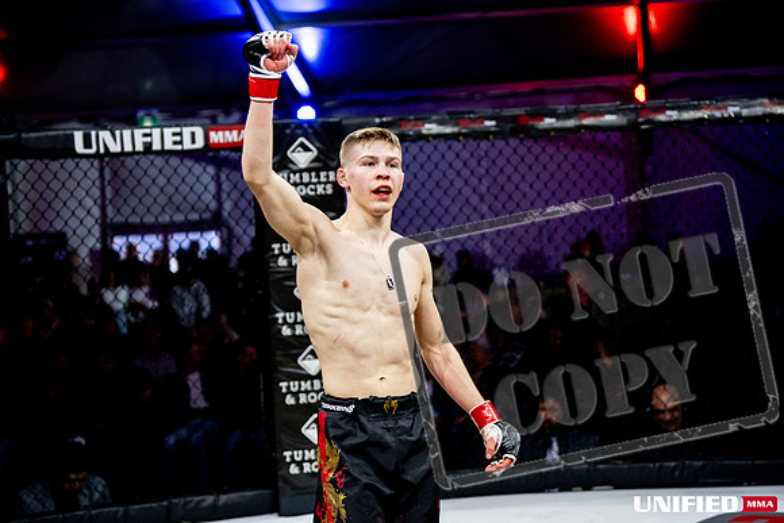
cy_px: 262
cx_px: 392
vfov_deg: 19.5
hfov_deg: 28.8
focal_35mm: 70
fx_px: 1525
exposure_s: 1/1250
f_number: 2.8
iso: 4000
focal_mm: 70
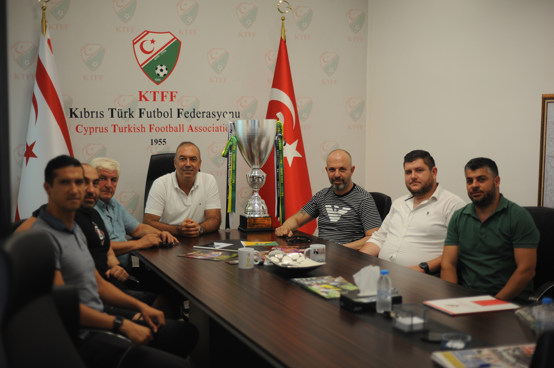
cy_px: 184
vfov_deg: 27.0
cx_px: 277
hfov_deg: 39.6
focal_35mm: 50
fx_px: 769
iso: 640
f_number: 1.8
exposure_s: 1/400
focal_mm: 50
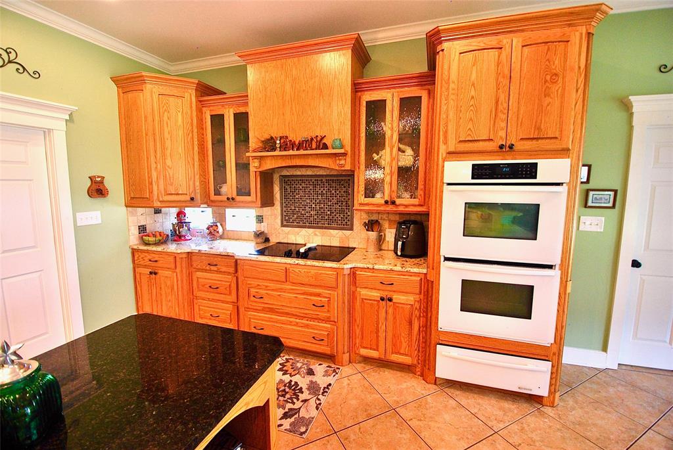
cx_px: 336
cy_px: 225
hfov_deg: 100.3
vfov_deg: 77.5
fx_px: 281
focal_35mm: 15
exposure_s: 1/30
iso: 220
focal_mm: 10
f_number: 3.5
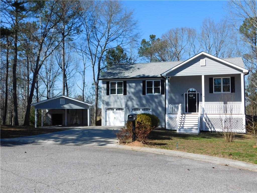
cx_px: 128
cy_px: 96
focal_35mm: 36
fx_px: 267
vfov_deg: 39.7
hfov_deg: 51.4
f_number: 3.5
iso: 125
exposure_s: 1/1250
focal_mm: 6.3
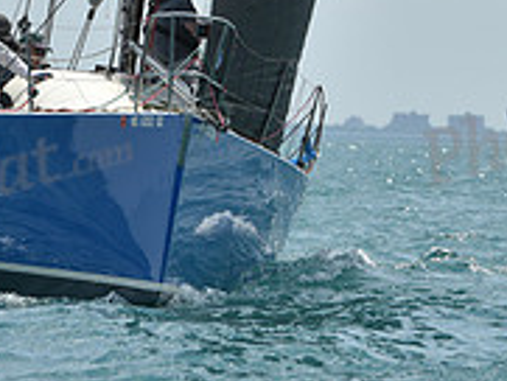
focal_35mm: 617
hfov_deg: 3.2
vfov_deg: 2.4
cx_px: 280
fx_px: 9043
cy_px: 7
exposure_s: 1/1250
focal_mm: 200
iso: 250
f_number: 9
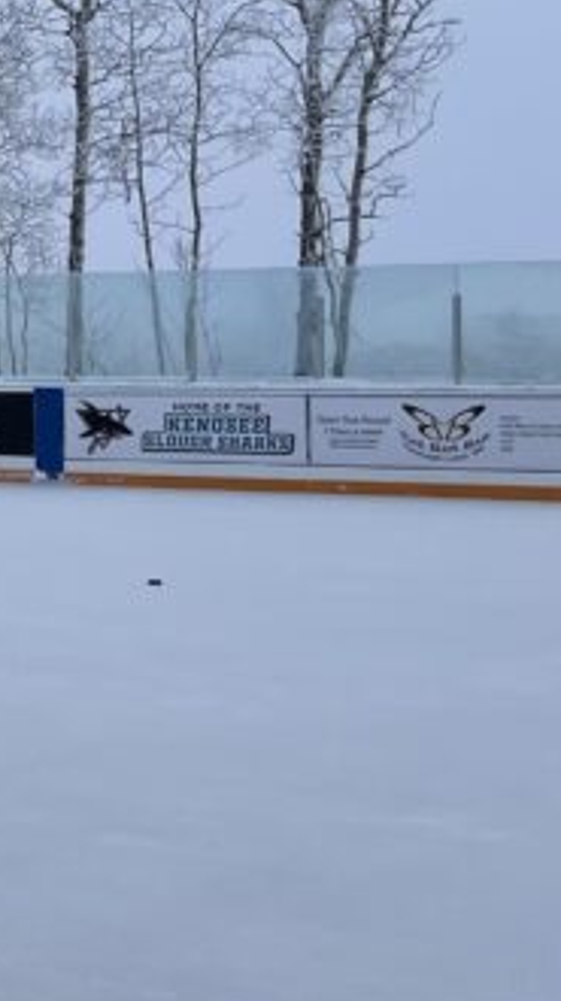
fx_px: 2333
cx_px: -794
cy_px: 312
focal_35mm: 88
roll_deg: +0.6
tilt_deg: +1.0
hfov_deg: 11.4
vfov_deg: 24.1
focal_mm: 4.2
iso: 32
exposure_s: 1/3509
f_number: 1.6
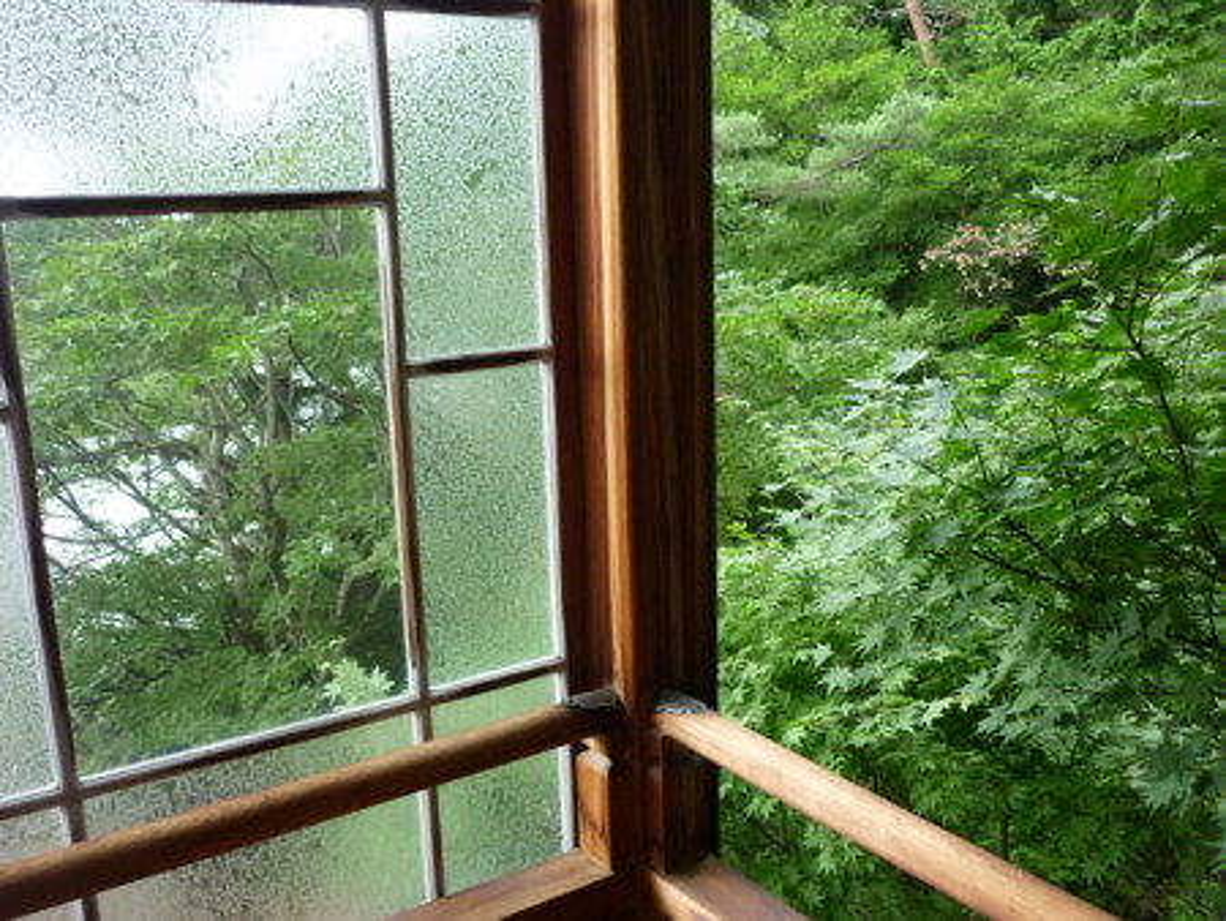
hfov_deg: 55.3
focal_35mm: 33
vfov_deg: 43.0
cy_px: 460
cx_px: 613
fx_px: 1169
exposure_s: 1/125
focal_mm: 5.5
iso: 400
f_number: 2.8
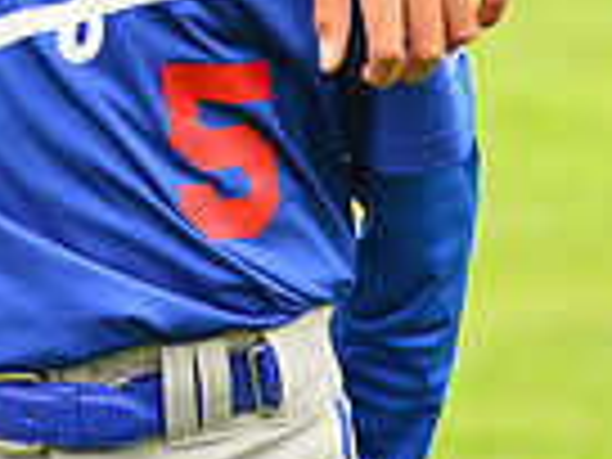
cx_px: -36
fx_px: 10484
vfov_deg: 2.5
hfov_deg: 3.3
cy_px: -367
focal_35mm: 593
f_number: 5
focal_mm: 145
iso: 160
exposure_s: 1/250
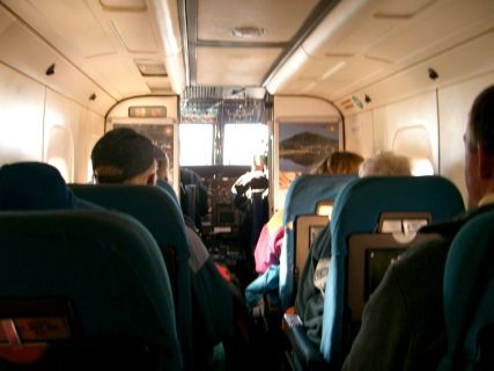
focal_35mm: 39
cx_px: 247
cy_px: 186
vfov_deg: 36.8
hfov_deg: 47.9
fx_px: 556
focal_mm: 8
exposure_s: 1/80
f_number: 2.8
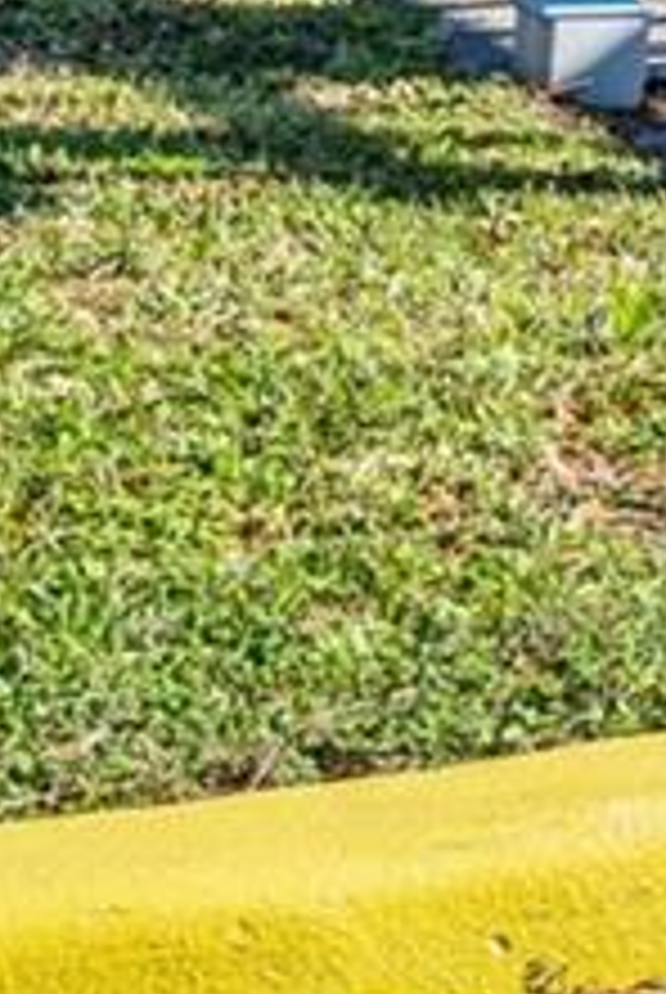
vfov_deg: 11.9
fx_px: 4498
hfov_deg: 6.6
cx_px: 2722
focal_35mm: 163
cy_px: -657
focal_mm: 22.5
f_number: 6.3
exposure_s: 1/320
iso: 100
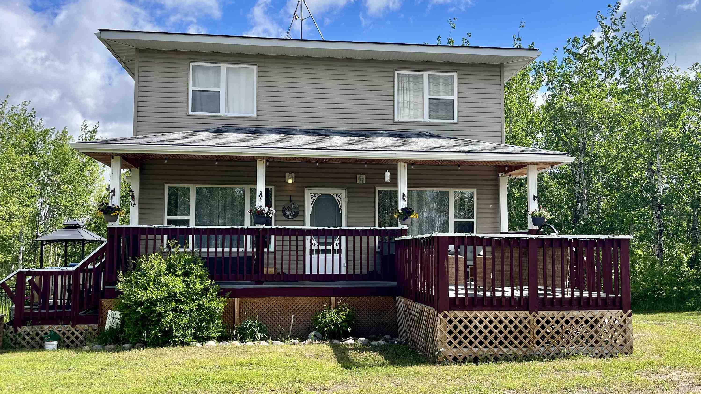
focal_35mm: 29
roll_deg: +0.2
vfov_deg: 40.2
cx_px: 355
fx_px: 539
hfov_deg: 66.1
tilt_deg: +4.3
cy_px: 208
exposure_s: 1/2410
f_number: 1.6
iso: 50
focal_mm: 5.1
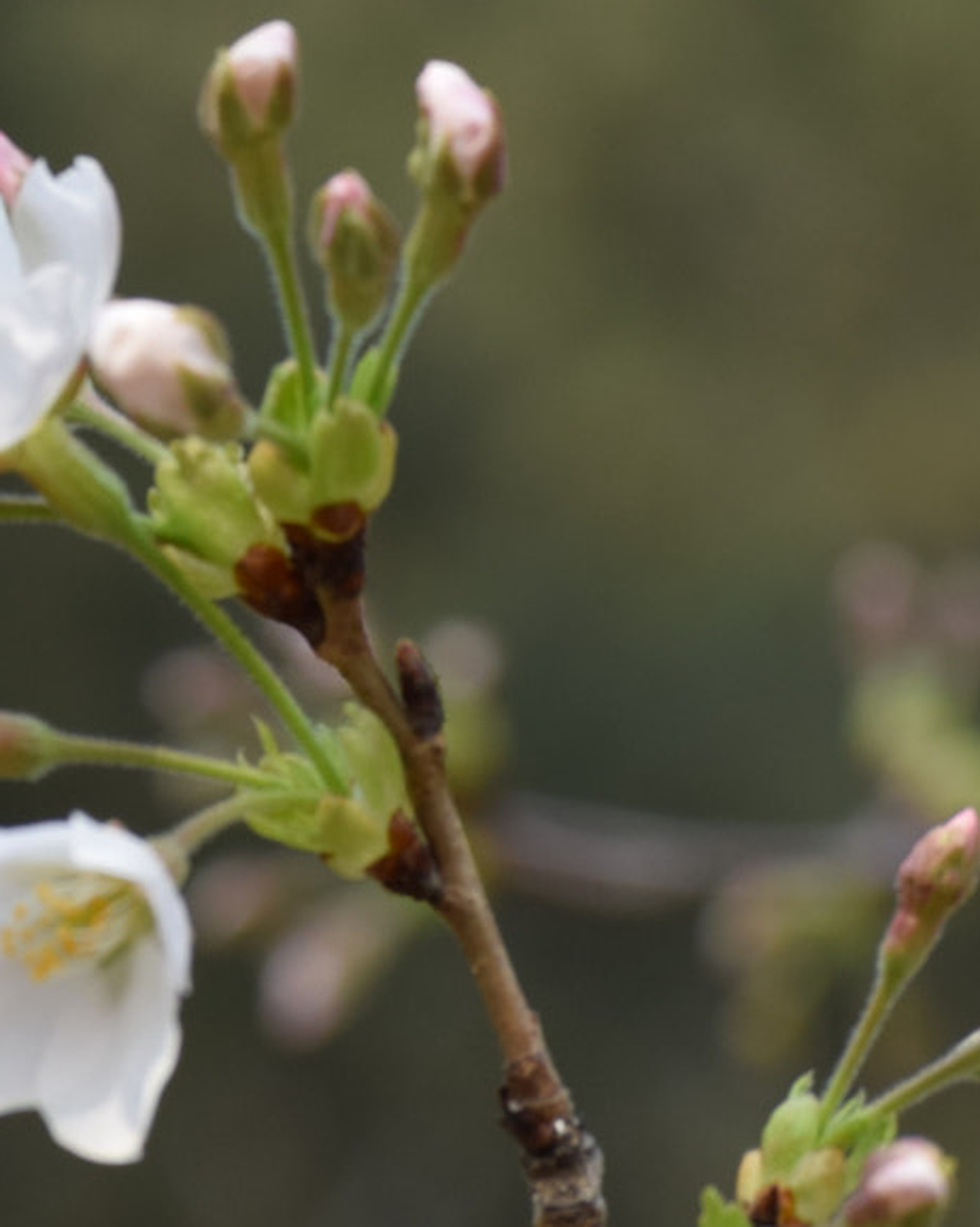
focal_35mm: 350
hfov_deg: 4.4
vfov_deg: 5.5
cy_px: -173
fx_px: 12699
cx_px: -145
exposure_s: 1/320
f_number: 9
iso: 200
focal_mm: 70
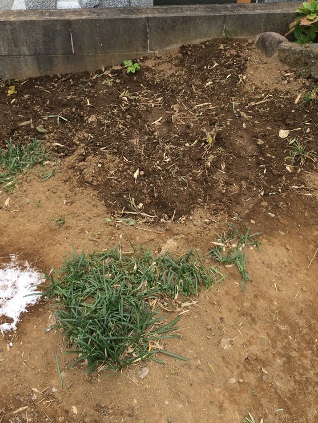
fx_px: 490
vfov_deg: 46.3
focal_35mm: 40
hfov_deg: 36.0
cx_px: 152
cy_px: 155
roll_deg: +3.3
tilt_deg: -41.0
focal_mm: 4.15
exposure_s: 1/526
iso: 32
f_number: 2.2
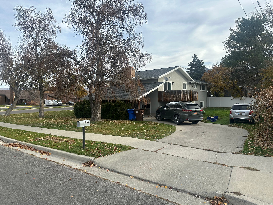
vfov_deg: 56.8
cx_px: 136
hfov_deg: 71.6
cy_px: 102
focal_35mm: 24
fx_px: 189
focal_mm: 6.86
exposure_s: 1/2591
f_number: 1.78
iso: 80
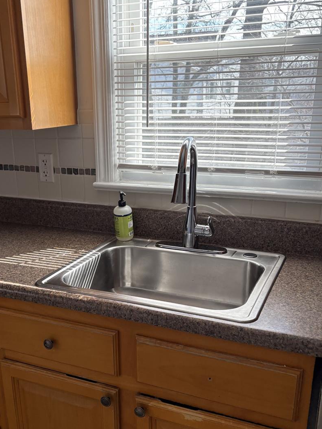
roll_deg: +3.2
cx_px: 123
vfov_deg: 48.5
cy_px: 267
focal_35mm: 38
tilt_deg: -23.3
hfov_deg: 37.5
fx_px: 471
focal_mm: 5.96
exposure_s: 1/237
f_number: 1.6
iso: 64
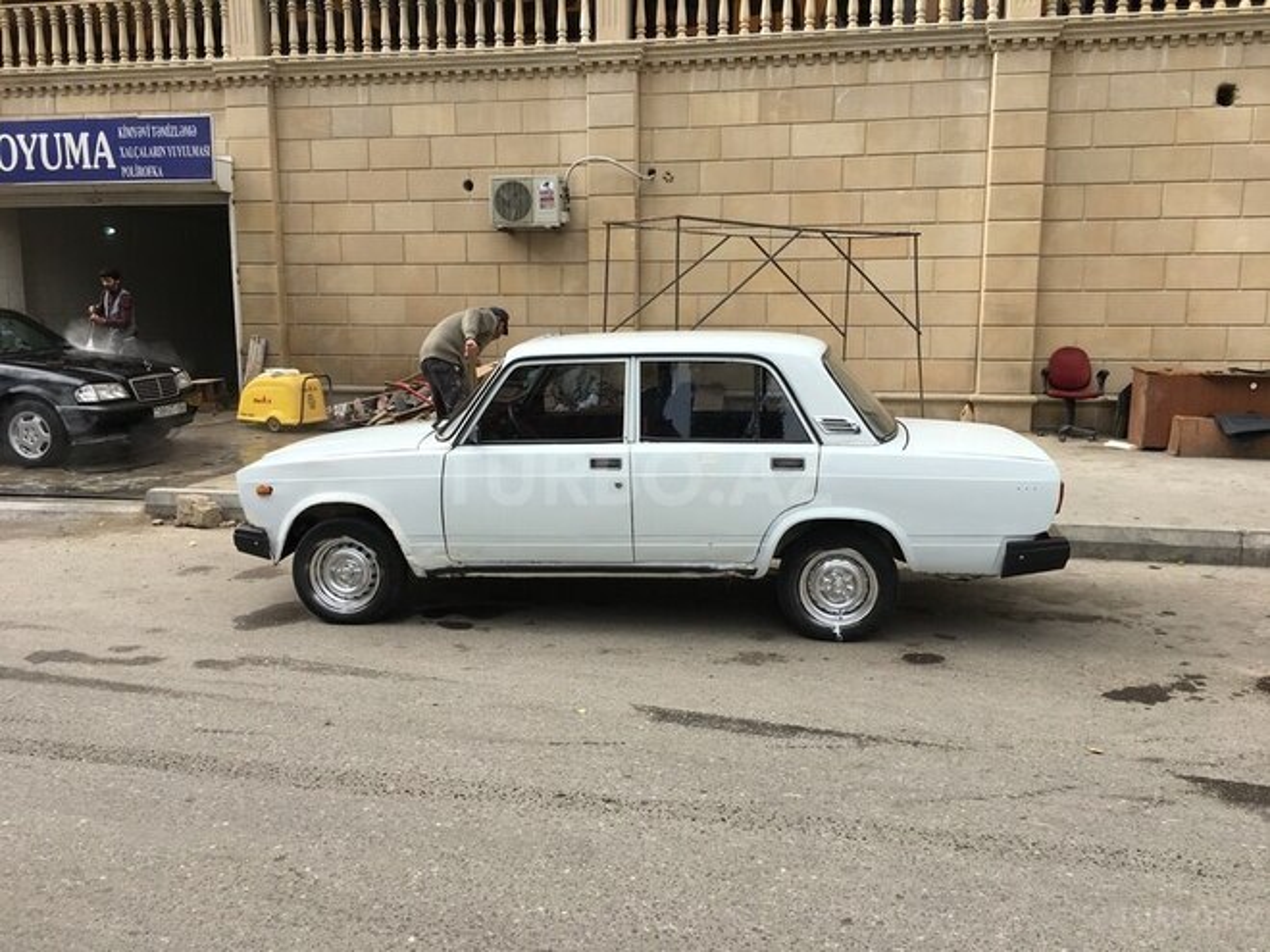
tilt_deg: -7.5
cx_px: 635
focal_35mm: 29
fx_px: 1064
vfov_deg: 48.2
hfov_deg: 61.7
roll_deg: +0.2
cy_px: 476
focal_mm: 4.15
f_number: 2.2
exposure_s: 1/610
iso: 25
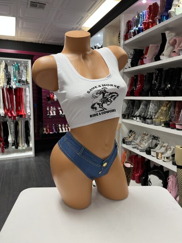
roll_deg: -0.6
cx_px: 91
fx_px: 182
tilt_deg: -7.8
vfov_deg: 67.3
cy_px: 122
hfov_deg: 53.1
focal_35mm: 26
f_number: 1.6
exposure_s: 1/60
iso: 100
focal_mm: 5.1
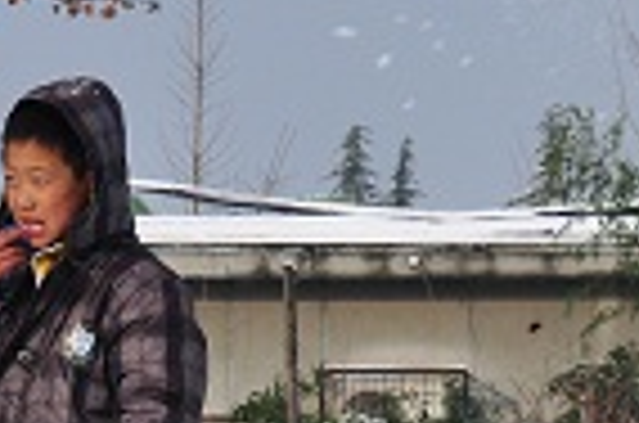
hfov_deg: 6.5
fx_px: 5614
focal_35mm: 317
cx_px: 760
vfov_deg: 4.3
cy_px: 135
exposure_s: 1/500
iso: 200
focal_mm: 50
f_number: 8
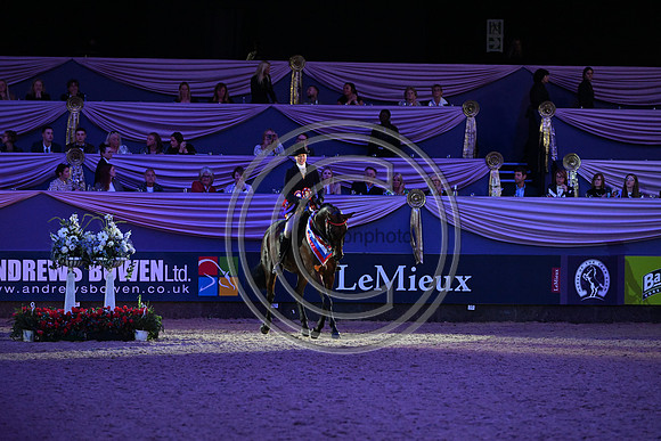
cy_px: 220
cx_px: 330
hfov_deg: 10.3
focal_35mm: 200
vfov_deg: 6.9
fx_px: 3673
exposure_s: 1/640
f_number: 4.5
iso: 6400
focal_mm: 200
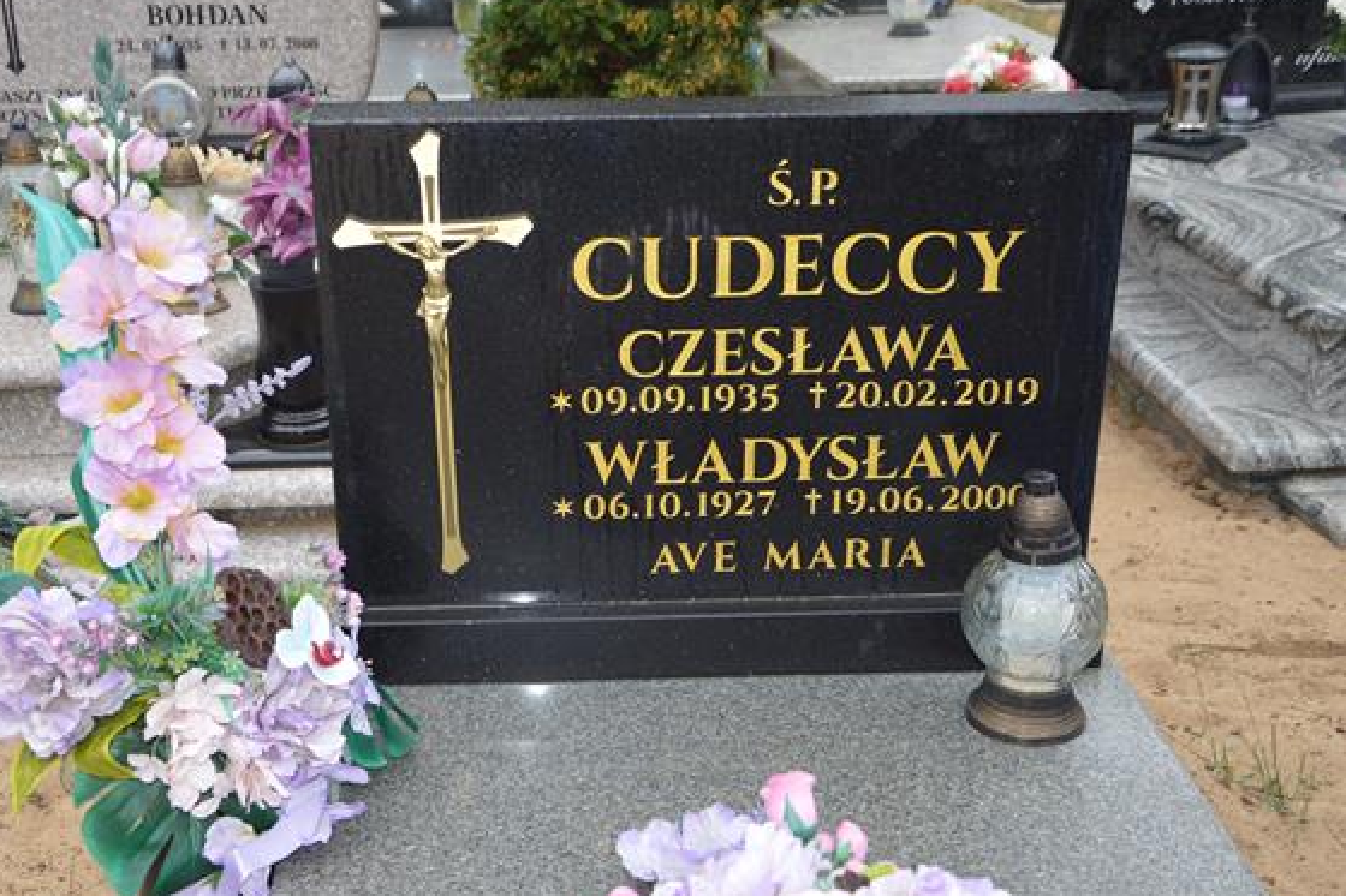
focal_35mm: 48
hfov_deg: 41.1
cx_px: 598
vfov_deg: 28.1
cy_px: 478
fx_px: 1794
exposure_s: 1/125
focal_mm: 28
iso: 140
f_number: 4
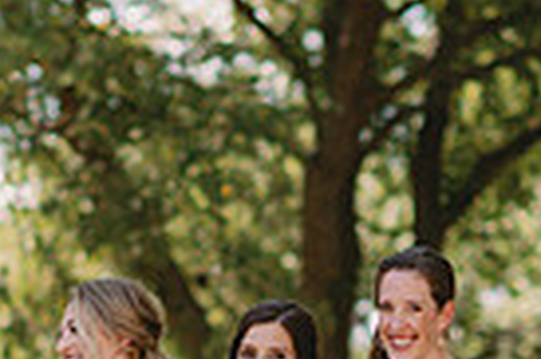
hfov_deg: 5.7
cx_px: 146
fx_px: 5419
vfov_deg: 3.8
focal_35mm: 361
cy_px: 525
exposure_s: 1/640
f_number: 2.2
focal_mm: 85
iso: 100
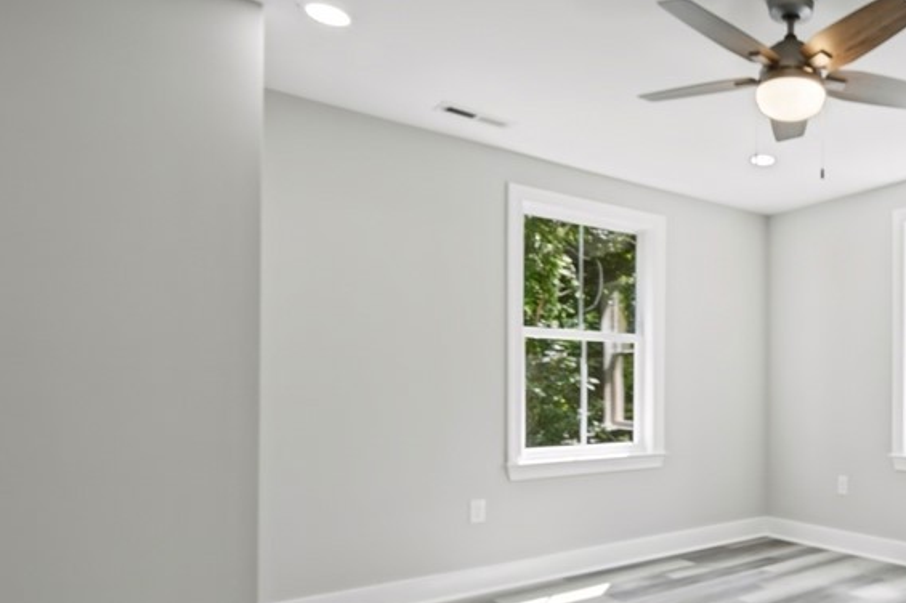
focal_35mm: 26
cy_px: 399
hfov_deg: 60.4
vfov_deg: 48.8
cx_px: 792
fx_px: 653
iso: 250
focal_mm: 9
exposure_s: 1/20
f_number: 9
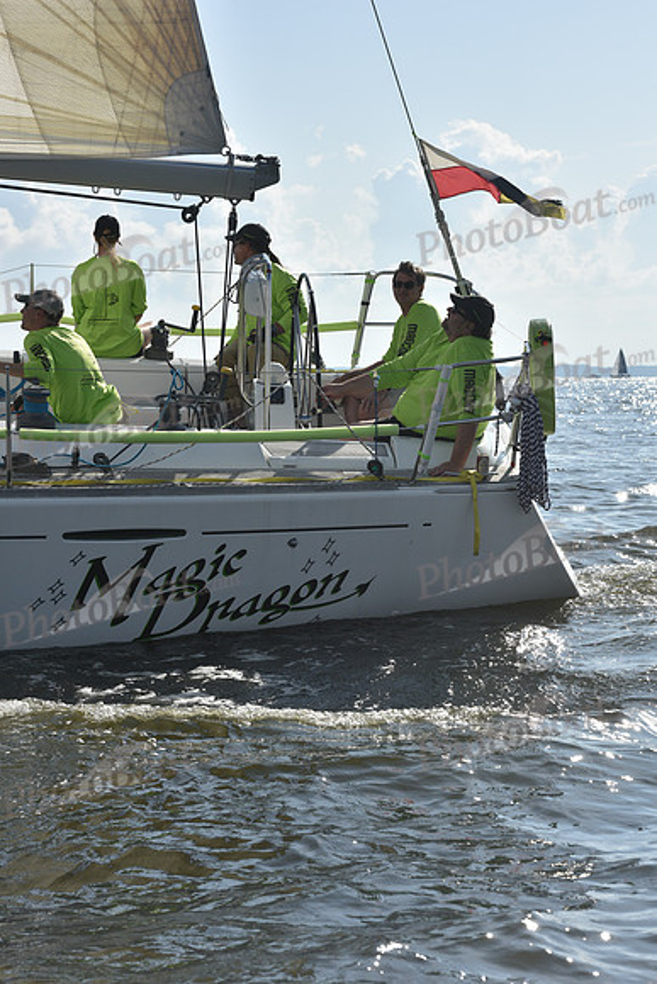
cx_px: 328
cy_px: 492
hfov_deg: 15.2
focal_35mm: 90
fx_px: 2462
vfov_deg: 22.6
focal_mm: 90
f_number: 9
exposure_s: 1/1250
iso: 250
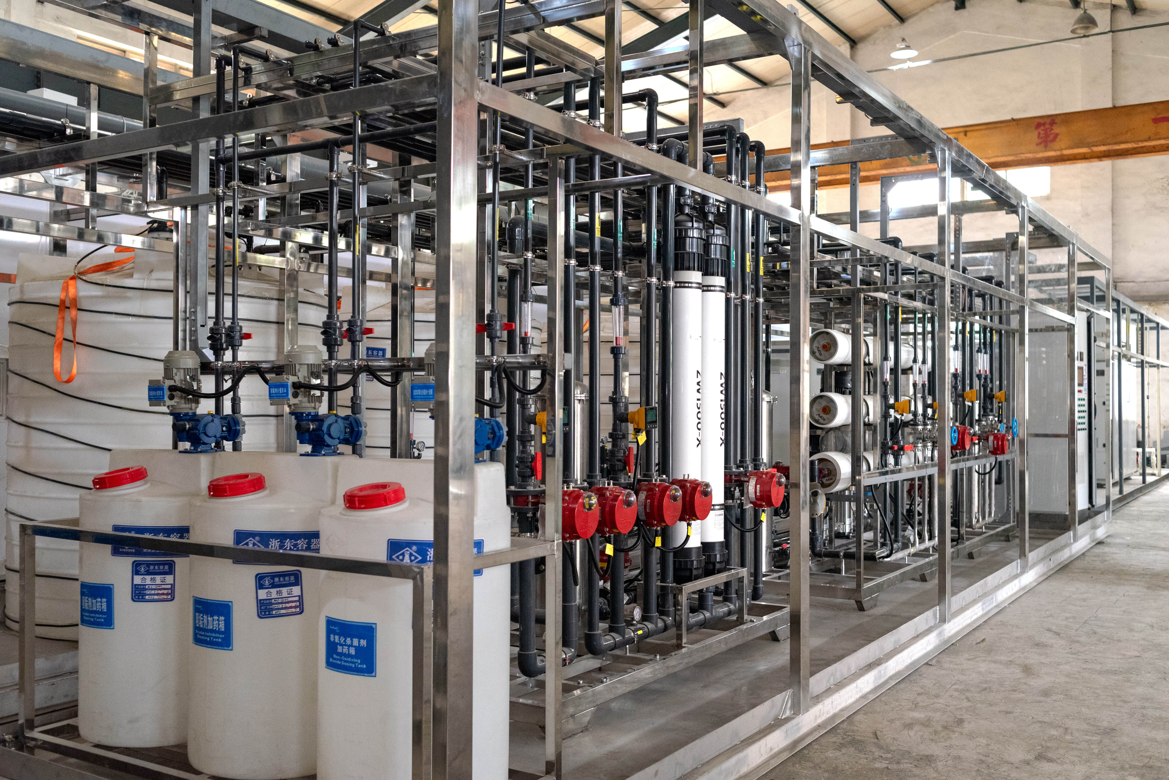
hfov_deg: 54.4
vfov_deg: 37.9
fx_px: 1137
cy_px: 390
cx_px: 584
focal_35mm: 35
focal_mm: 35
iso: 5000
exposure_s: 1/100
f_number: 4
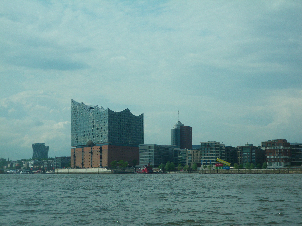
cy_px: 113
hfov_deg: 29.4
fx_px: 576
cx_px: 151
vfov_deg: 22.3
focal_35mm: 66
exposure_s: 1/800
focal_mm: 11.7
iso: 64
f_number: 4.1
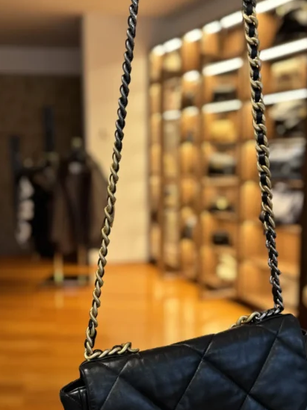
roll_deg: -0.6
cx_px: 163
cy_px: 252
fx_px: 414
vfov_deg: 52.2
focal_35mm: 35
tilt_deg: -10.3
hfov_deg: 40.6
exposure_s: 1/50
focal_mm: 6.76
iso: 250
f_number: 1.78
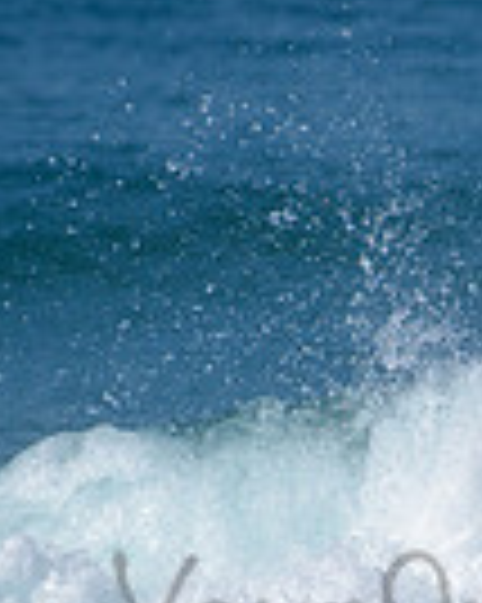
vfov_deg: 1.0
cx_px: 577
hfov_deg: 0.8
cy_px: 583
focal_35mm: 2027
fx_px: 36186
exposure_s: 1/2000
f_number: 5.6
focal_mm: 500
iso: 160
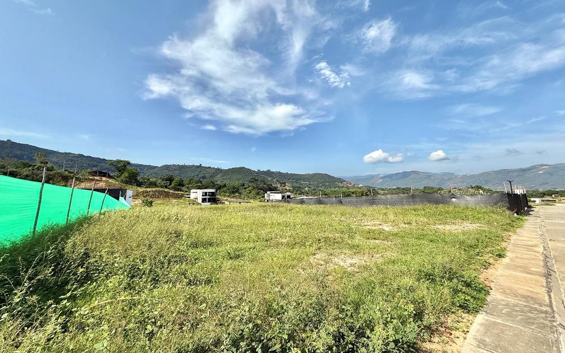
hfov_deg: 101.5
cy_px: 157
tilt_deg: +7.8
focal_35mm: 15
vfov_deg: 74.5
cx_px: 281
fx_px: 231
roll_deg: +0.1
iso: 50
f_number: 2.2
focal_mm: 2.22
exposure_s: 1/2976
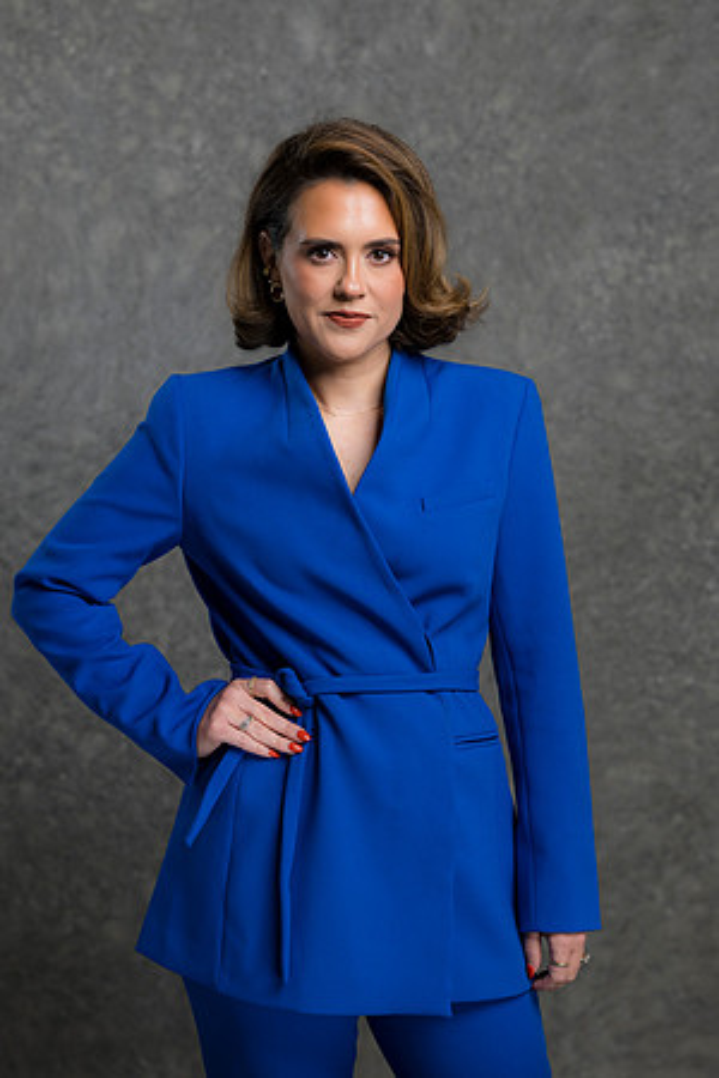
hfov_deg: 16.1
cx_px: 360
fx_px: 2546
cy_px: 539
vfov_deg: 23.9
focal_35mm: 85
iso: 125
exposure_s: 1/200
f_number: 5
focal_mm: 85
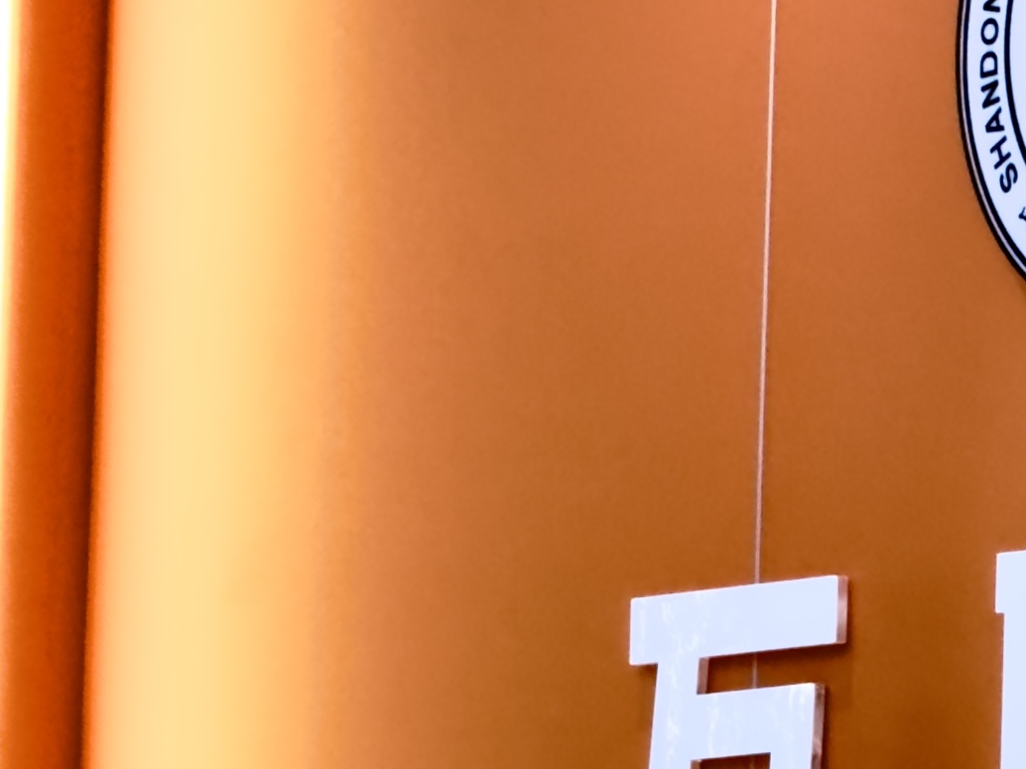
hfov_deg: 4.2
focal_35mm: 468
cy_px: 359
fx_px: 13868
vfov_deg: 3.2
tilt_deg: +7.5
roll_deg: -0.7
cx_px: 1646
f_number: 2.8
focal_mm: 15.66
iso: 125
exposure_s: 1/90
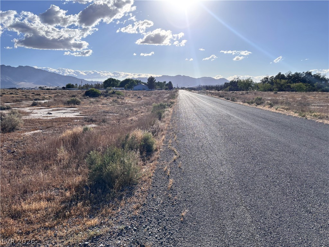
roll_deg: +0.3
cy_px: 124
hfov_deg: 67.3
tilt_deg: -10.1
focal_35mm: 26
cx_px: 164
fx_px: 247
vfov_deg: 53.1
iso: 50
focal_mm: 5.96
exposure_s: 1/7194
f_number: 1.6
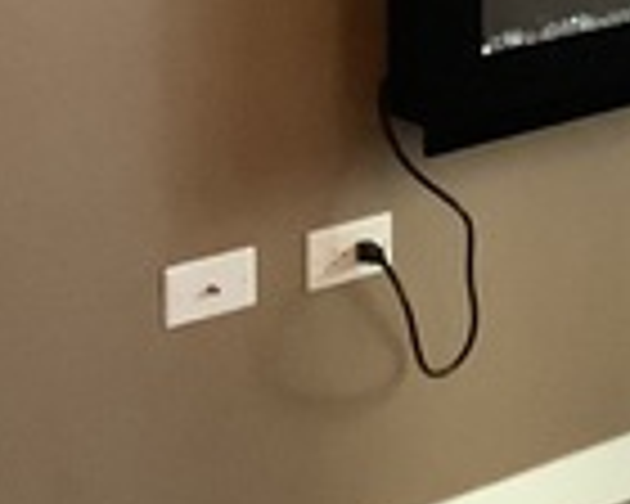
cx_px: 992
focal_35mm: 144
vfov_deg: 10.2
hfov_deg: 12.6
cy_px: -360
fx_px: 2685
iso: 400
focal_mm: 3.3
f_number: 2.4
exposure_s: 1/30
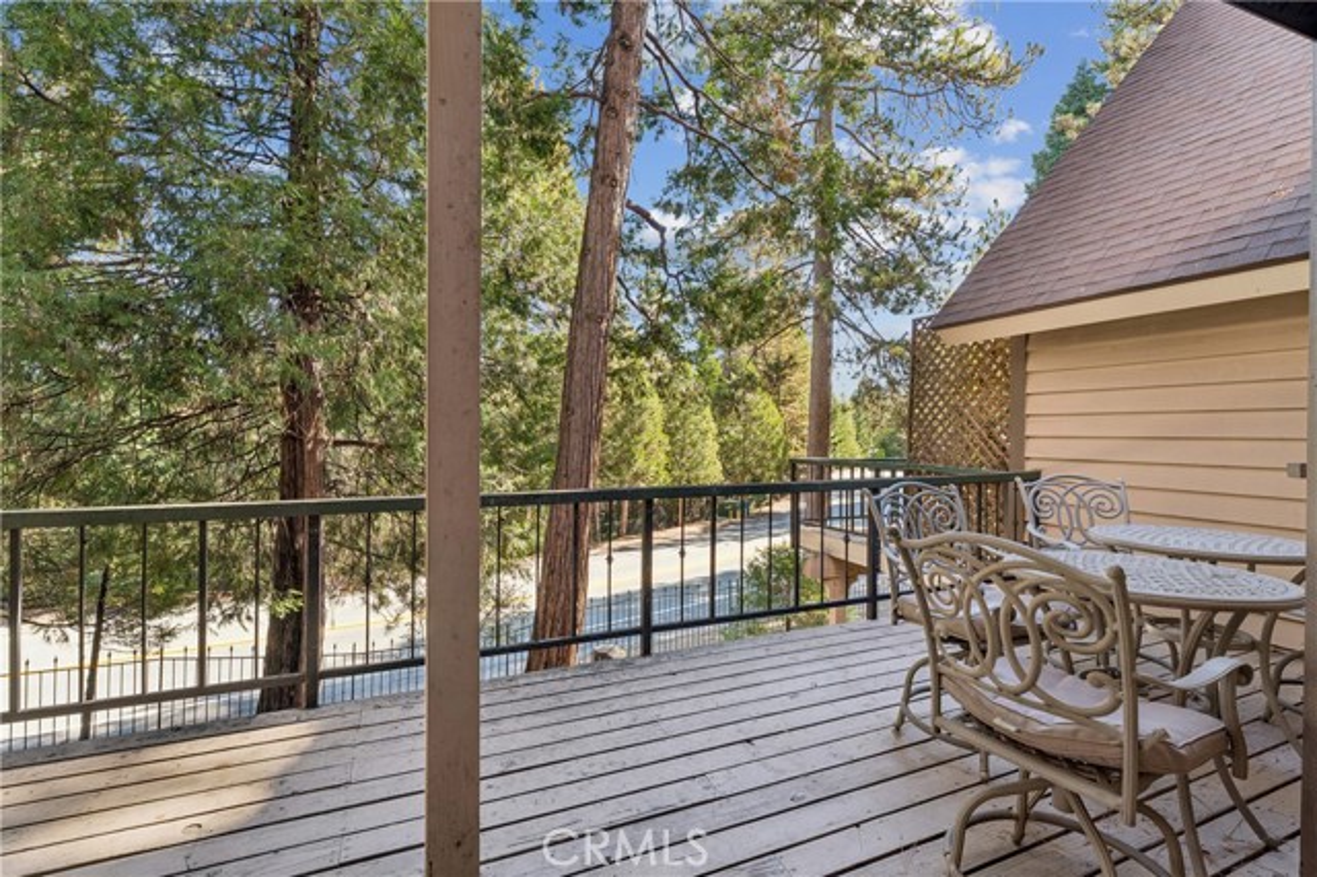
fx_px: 596
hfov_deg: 95.7
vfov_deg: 72.7
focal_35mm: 16
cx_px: 658
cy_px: 438
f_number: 13
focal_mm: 16.3
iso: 100
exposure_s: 1/8
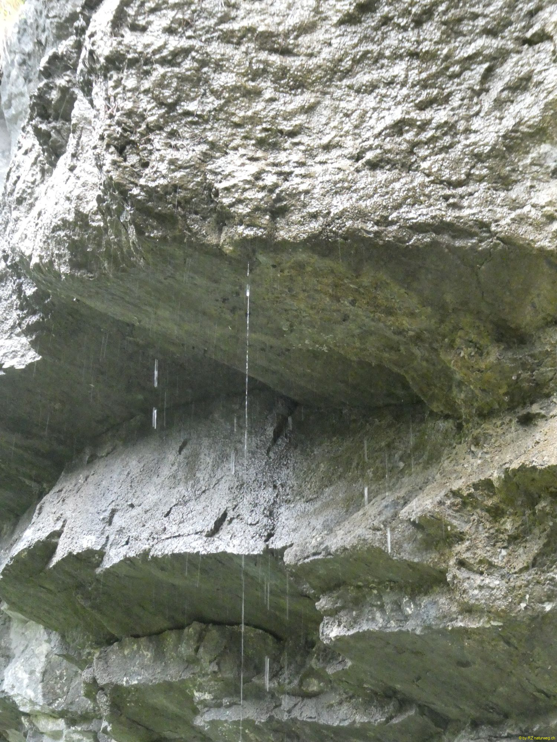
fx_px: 2274
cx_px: 278
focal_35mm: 106
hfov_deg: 14.0
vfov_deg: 18.5
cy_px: 371
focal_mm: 19
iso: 1600
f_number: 5.1
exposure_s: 1/60
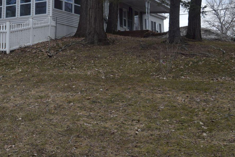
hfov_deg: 33.1
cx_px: 77
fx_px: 392
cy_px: 31
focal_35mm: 60
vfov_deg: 22.3
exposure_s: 1/250
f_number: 8
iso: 200
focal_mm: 24
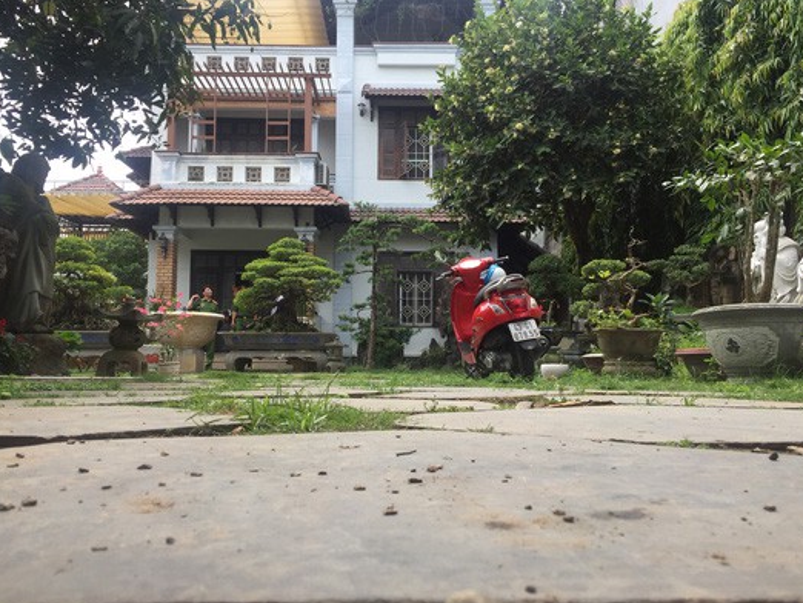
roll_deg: -1.1
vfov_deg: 46.8
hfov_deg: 59.9
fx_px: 696
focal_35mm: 30
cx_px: 402
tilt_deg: +5.6
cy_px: 308
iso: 32
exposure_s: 1/608
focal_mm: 4.15
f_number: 2.2
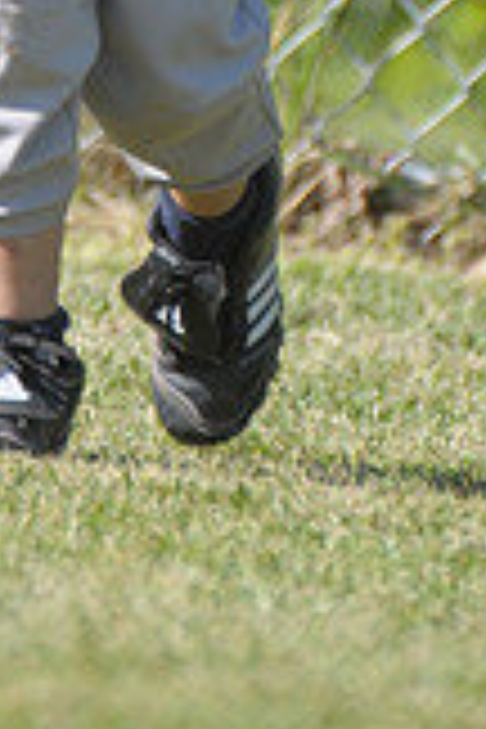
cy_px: -468
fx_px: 39140
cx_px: 268
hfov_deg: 0.7
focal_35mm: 1933
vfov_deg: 1.1
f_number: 4
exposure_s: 1/2500
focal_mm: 360
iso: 640
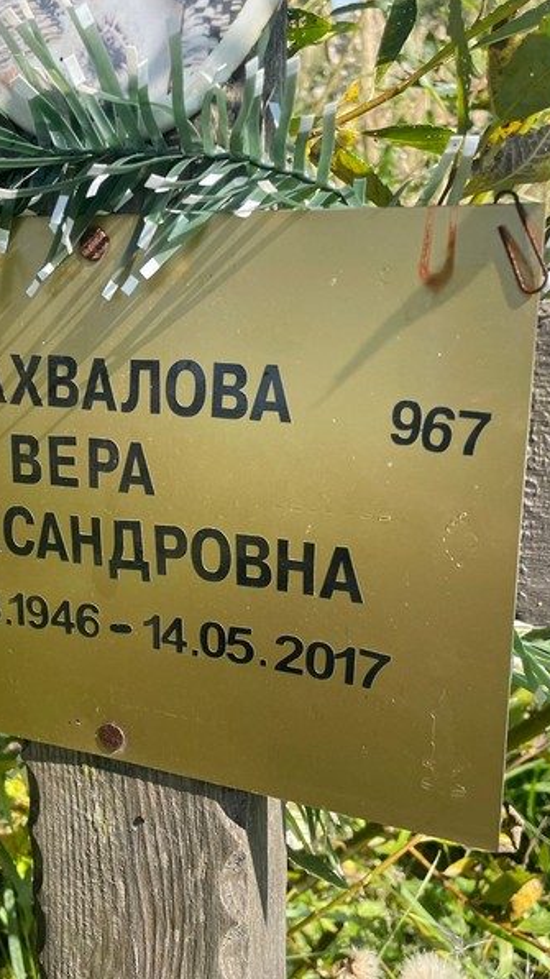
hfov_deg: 30.7
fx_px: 986
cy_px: 490
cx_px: 148
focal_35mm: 38
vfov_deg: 52.8
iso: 32
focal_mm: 4.2
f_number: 1.6
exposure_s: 1/1159
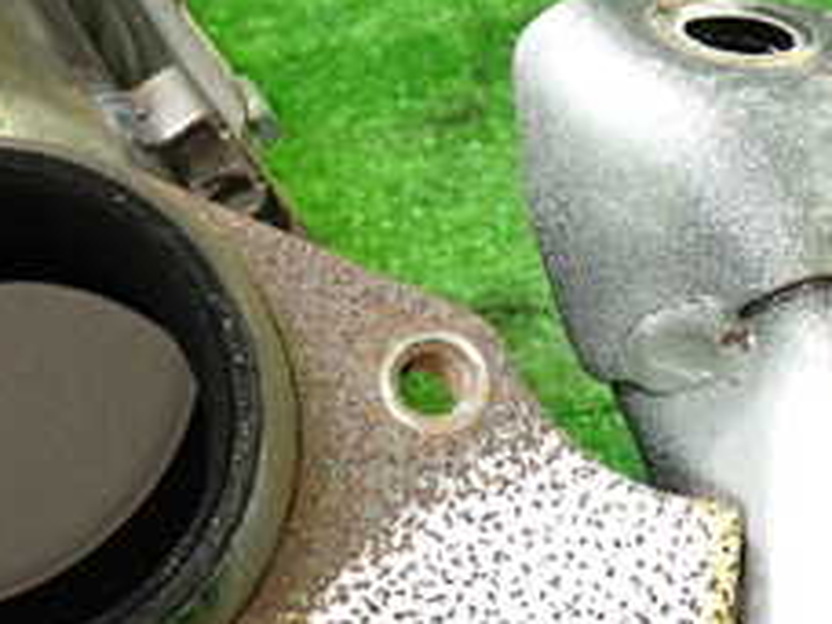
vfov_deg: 18.5
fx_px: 1899
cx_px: 58
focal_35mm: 79
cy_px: 493
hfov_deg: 23.9
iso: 400
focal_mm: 5.4
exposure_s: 1/30
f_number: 2.3
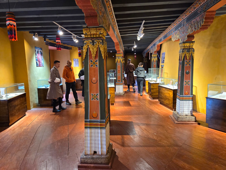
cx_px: 113
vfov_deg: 58.9
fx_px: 150
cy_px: 85
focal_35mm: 23
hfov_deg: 73.9
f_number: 1.8
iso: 400
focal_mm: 5.4
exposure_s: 1/100
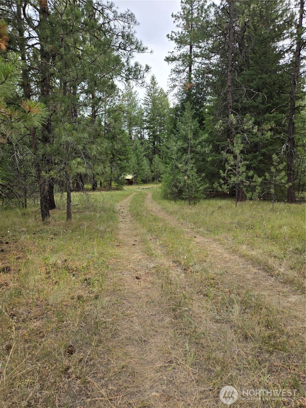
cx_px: 153
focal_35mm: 23
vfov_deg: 73.9
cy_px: 204
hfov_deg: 58.9
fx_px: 271
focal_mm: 5.4
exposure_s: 1/475
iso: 25
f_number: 1.8
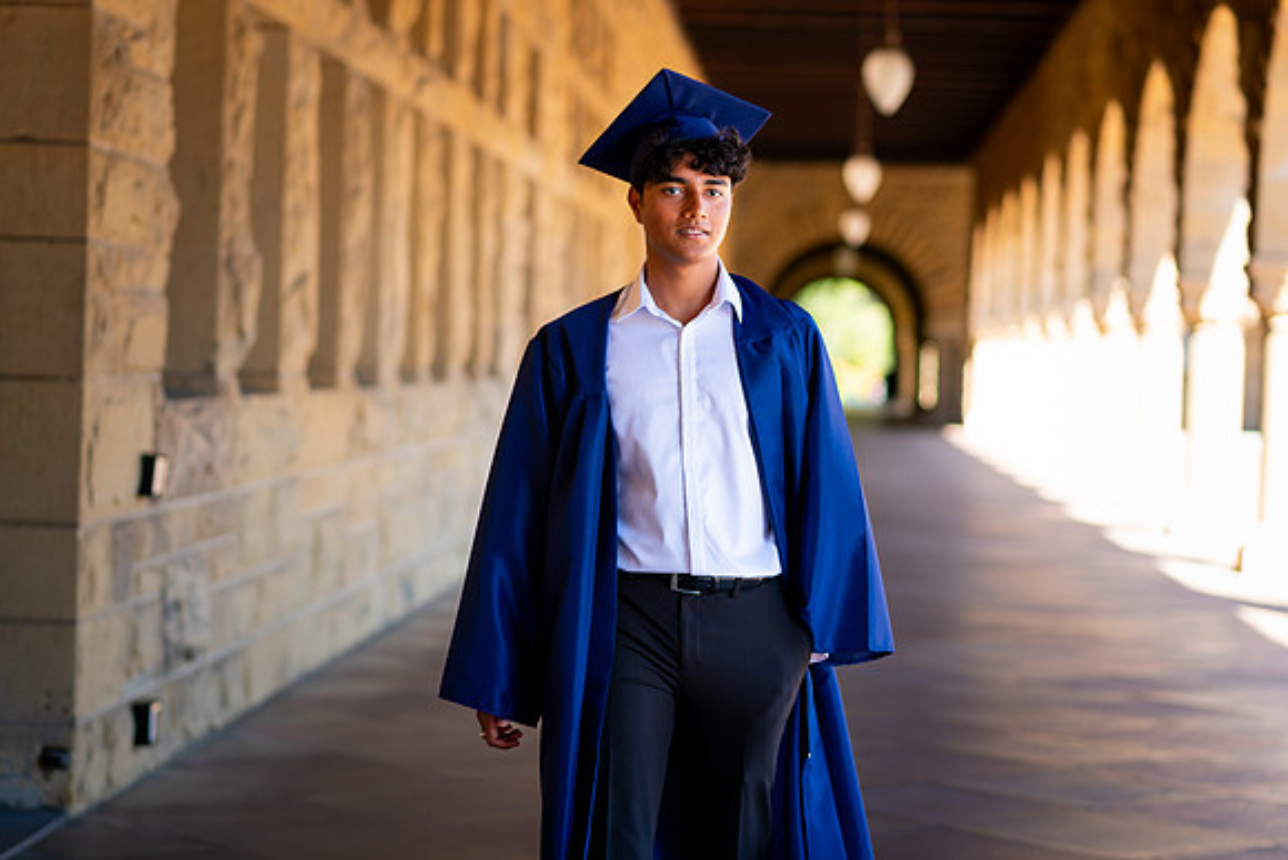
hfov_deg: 23.9
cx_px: 644
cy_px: 430
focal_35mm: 85
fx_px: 3042
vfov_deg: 16.1
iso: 64
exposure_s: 1/200
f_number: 2.8
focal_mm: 85
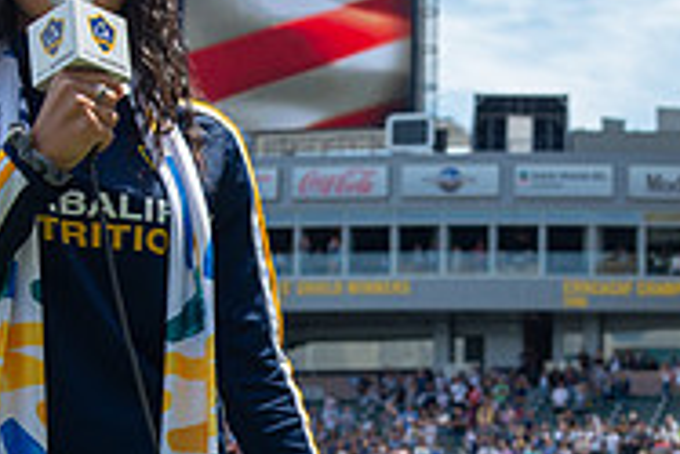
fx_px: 2457
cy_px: 441
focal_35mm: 130
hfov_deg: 15.7
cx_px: 400
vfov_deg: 10.5
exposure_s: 1/640
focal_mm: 42
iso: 200
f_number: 5.6
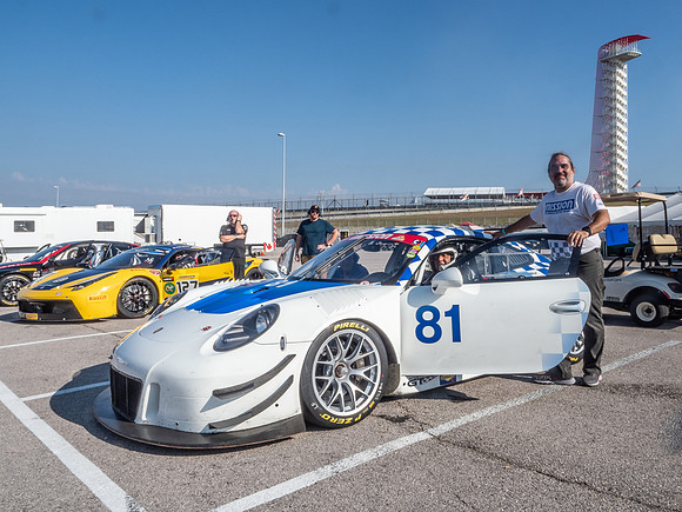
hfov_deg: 65.2
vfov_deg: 51.3
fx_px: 531
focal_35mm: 27
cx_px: 383
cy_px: 225
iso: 200
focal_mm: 12
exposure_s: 1/60
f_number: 22
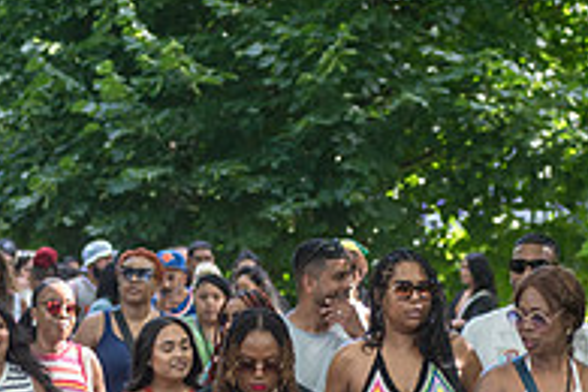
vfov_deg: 5.3
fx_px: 4181
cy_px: 448
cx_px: 181
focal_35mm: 256
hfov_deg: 8.0
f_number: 3.5
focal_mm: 86
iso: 400
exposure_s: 1/160
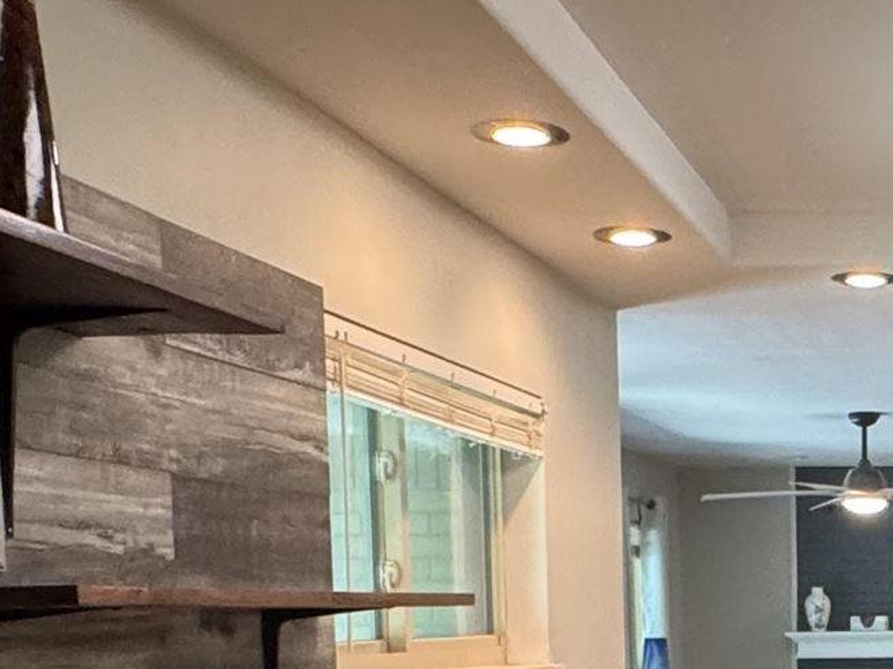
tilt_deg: -3.3
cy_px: 745
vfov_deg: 21.4
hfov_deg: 27.3
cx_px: 983
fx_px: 1676
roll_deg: +0.3
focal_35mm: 65
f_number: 2.2
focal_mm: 2.22
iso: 250
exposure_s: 1/60
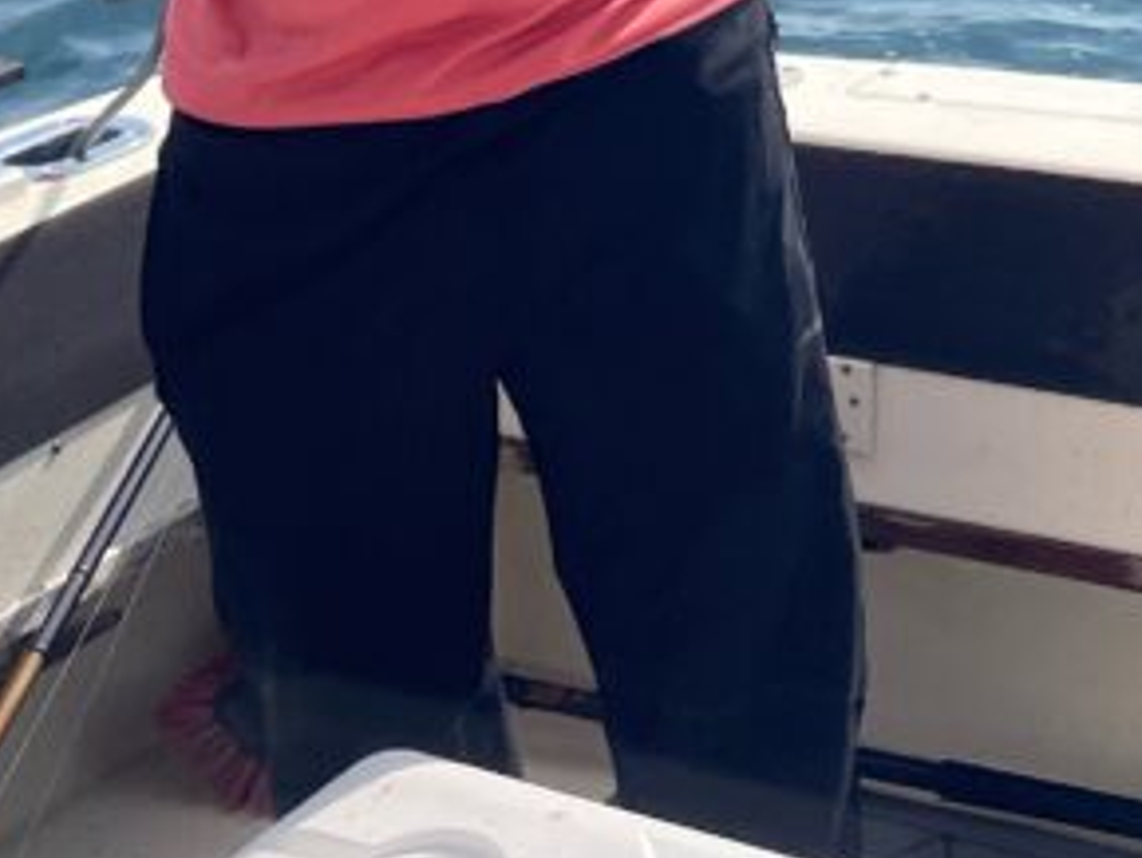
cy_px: -423
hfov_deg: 19.8
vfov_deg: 14.9
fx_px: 3036
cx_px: 1415
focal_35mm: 92
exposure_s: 1/4831
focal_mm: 4.2
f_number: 1.6
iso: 32
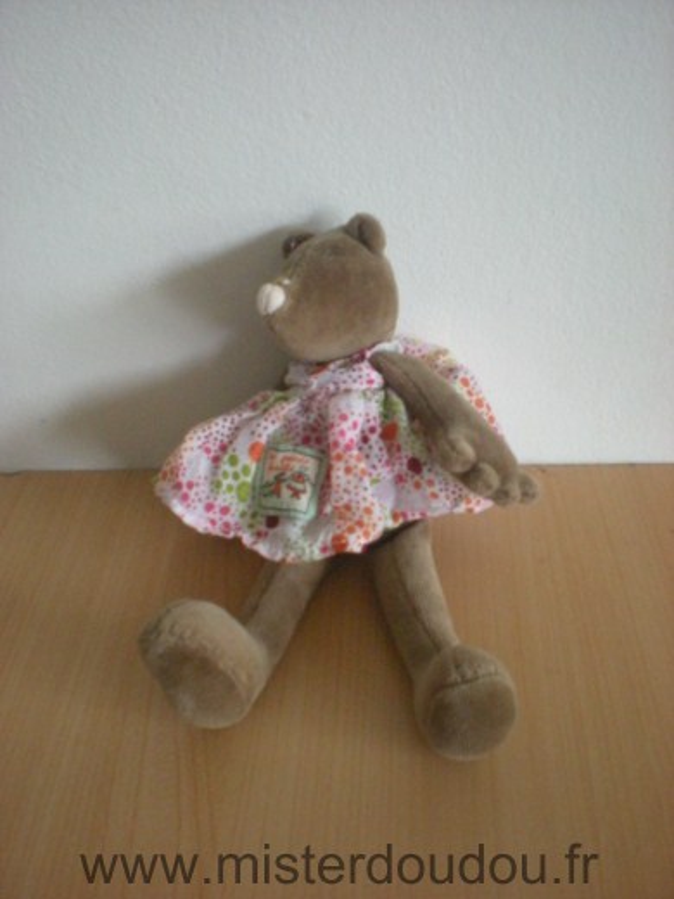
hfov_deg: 37.7
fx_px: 987
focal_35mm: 38
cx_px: 337
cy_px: 450
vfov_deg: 49.0
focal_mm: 6.3
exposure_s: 1/8
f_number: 3.1
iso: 601
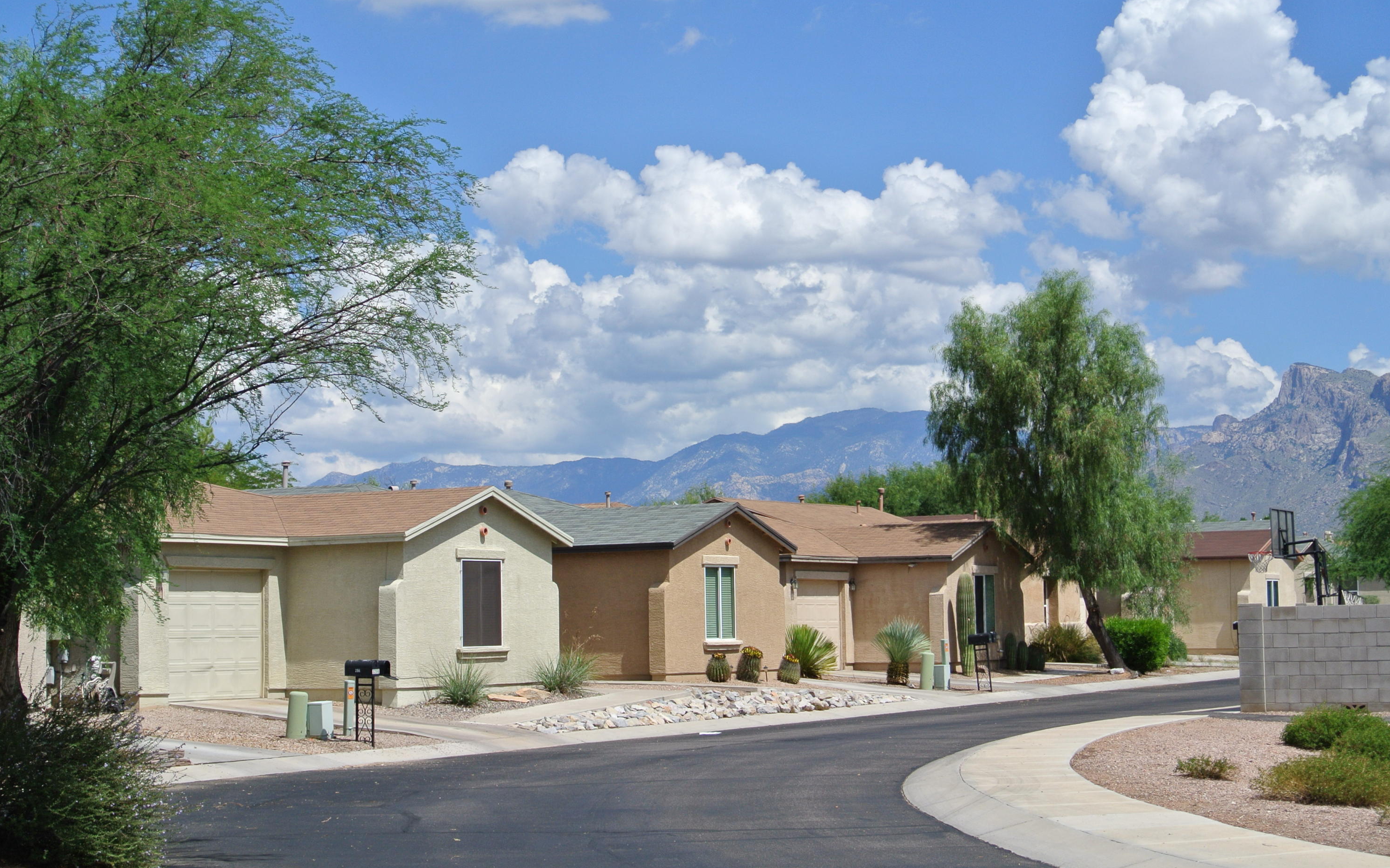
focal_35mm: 67
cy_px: 438
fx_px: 2538
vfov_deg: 19.4
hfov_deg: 30.6
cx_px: 701
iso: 100
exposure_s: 1/800
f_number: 5.3
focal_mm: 24.4
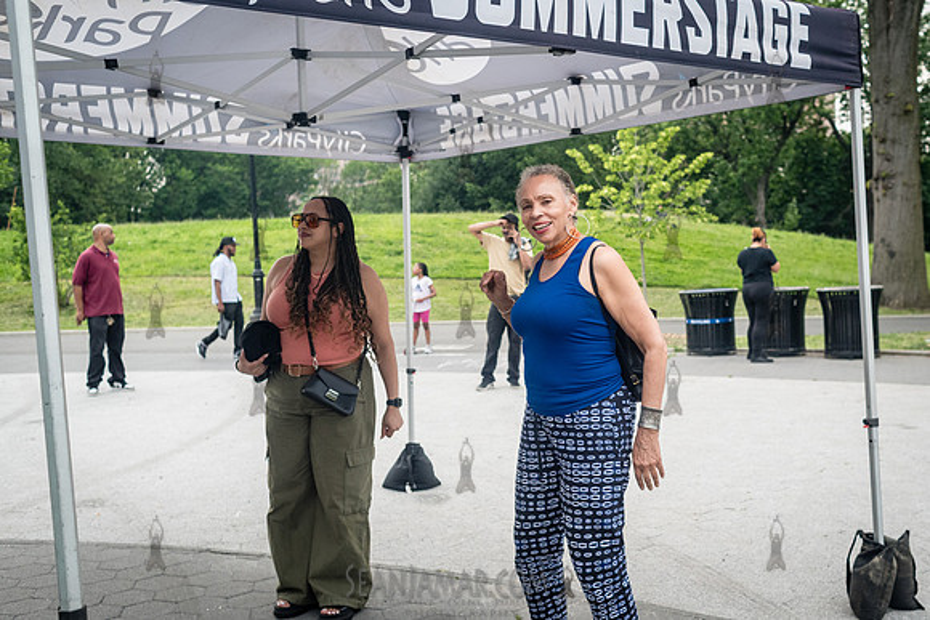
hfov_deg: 48.2
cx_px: 531
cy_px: 320
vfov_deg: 33.4
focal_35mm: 40
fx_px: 1035
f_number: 4.5
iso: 1600
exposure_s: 1/500
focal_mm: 35
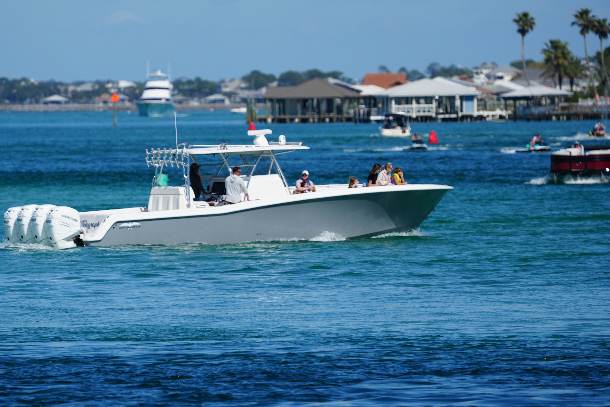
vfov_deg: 2.3
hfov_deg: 3.4
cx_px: 305
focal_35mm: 600
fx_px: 10166
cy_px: 204
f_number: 8
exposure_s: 1/640
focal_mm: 600
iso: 100
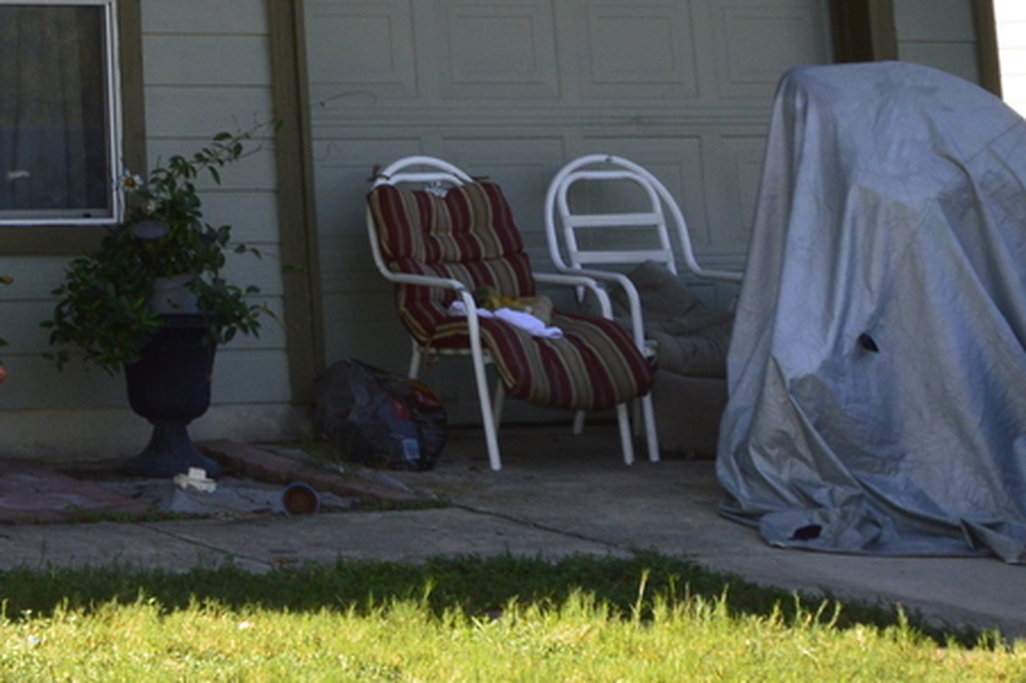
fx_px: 2763
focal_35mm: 97
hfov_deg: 18.9
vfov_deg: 13.0
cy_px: -463
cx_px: -452
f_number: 10
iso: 280
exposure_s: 1/200
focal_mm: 18
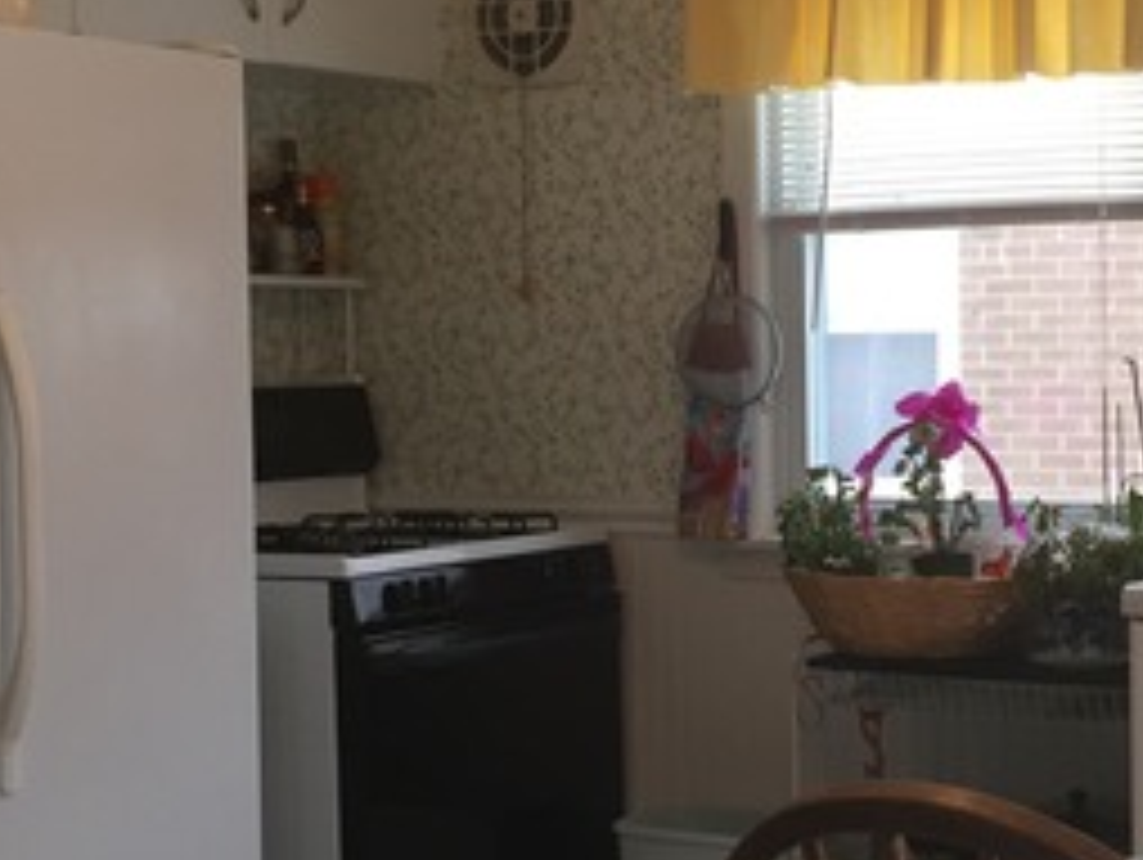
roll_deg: +0.8
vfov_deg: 20.2
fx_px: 2413
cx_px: 792
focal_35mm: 73
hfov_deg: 26.5
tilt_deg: -4.4
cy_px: 468
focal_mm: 4.15
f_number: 2.2
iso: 32
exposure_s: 1/30
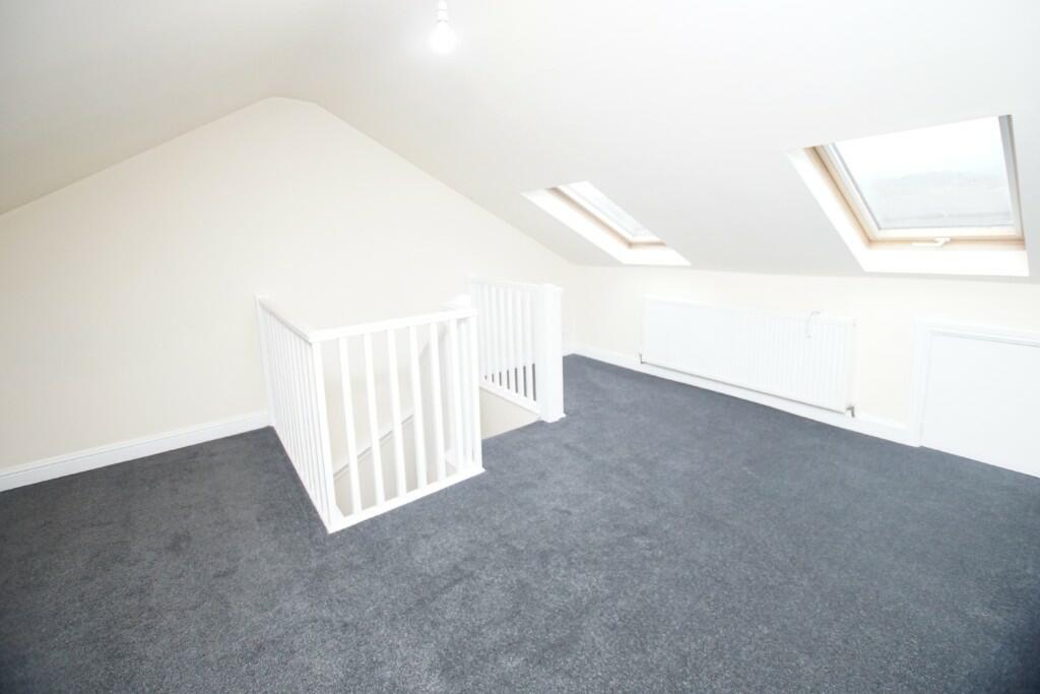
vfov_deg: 77.3
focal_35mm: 15
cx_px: 520
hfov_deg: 100.4
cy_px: 347
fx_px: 433
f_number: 3.5
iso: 1600
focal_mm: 10
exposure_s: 1/160
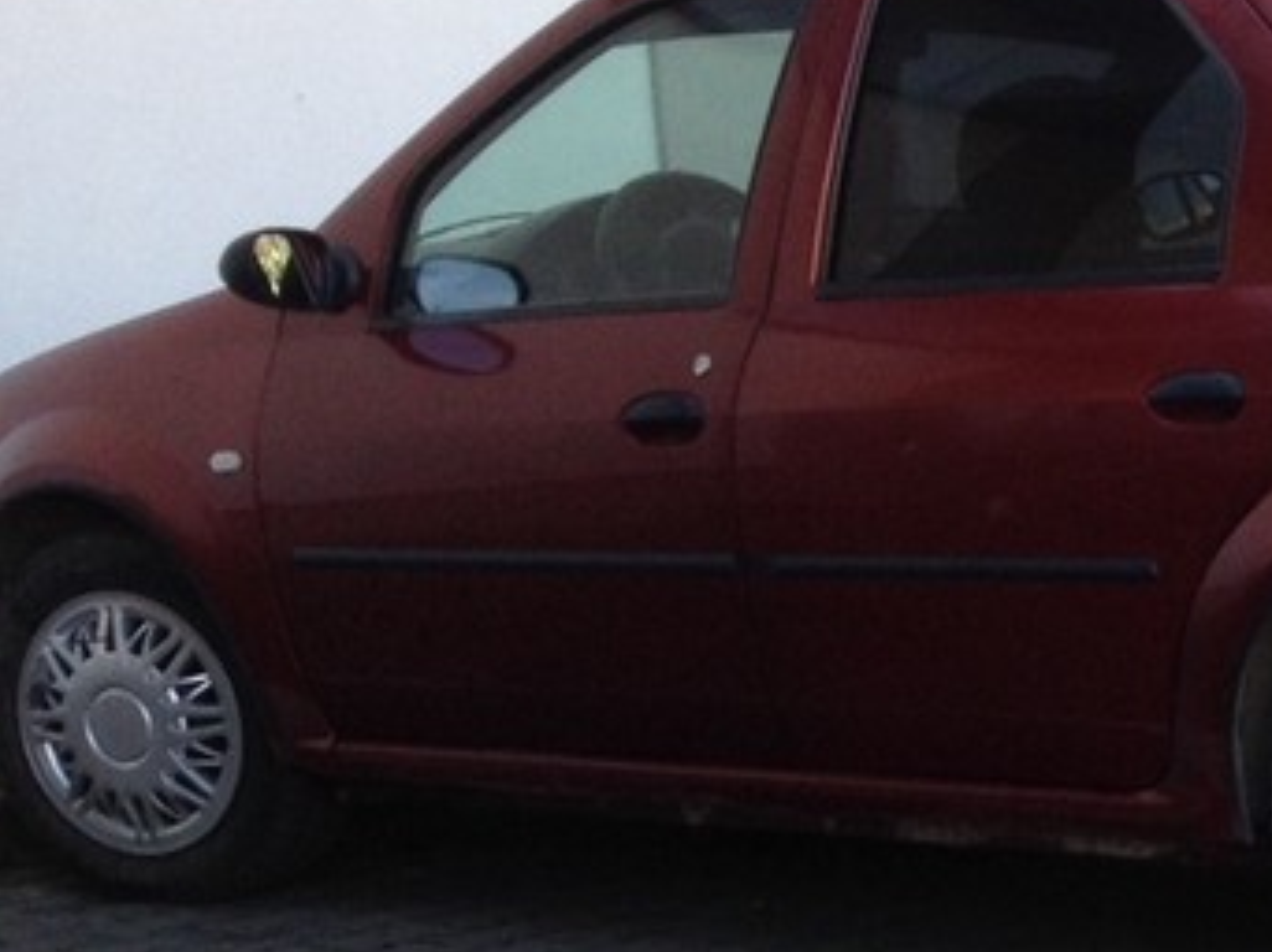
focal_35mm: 131
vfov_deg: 11.2
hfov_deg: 13.4
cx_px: 2377
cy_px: 1015
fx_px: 4810
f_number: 2.4
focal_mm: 4.28
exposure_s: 1/209
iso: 50
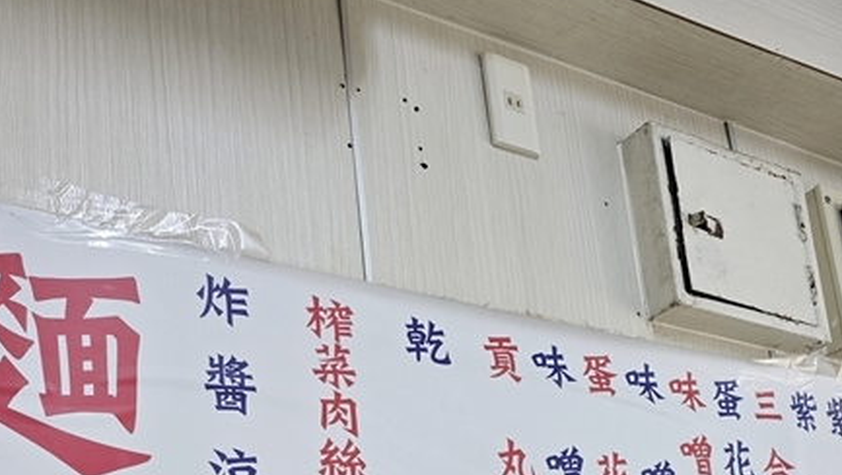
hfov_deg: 52.3
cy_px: 459
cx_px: 241
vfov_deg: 30.1
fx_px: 826
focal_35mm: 37
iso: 320
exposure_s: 1/120
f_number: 1.7
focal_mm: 6.3
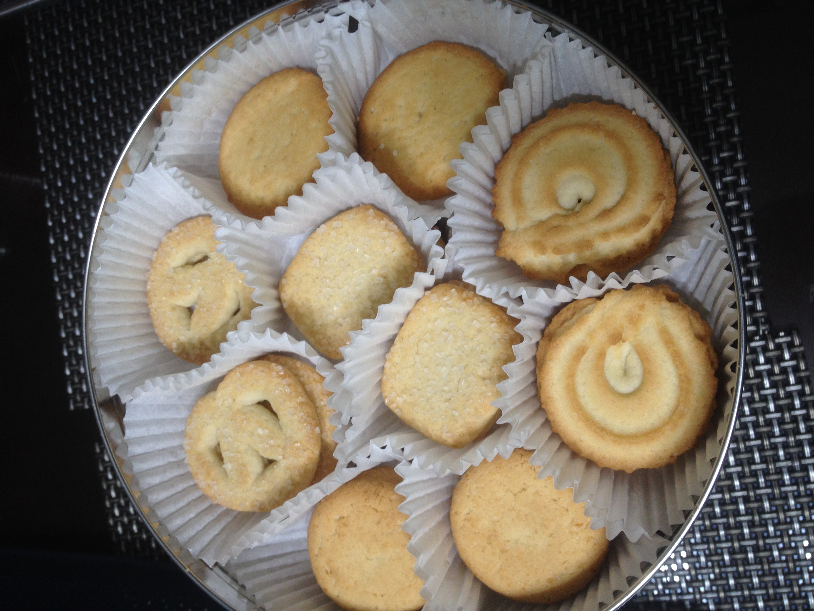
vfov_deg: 40.7
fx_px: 823
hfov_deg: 52.6
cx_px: 407
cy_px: 306
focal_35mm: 35
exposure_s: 1/20
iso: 80
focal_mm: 4.28
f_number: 2.4
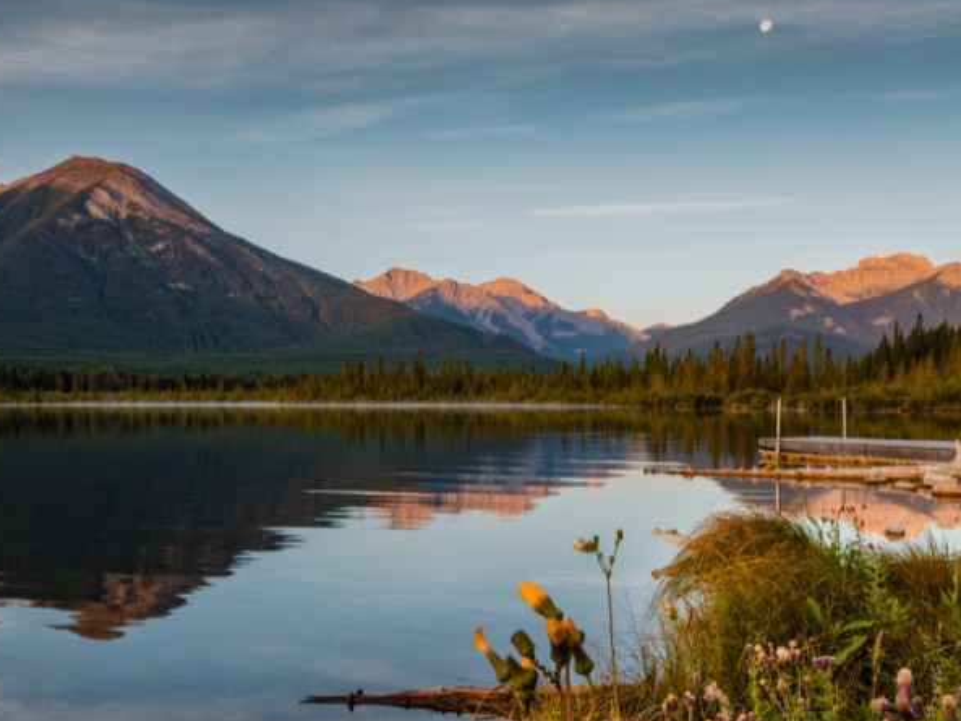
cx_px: 551
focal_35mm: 35
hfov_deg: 52.4
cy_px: 471
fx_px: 972
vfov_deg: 40.3
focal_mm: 24
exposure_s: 1/13
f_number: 22
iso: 250
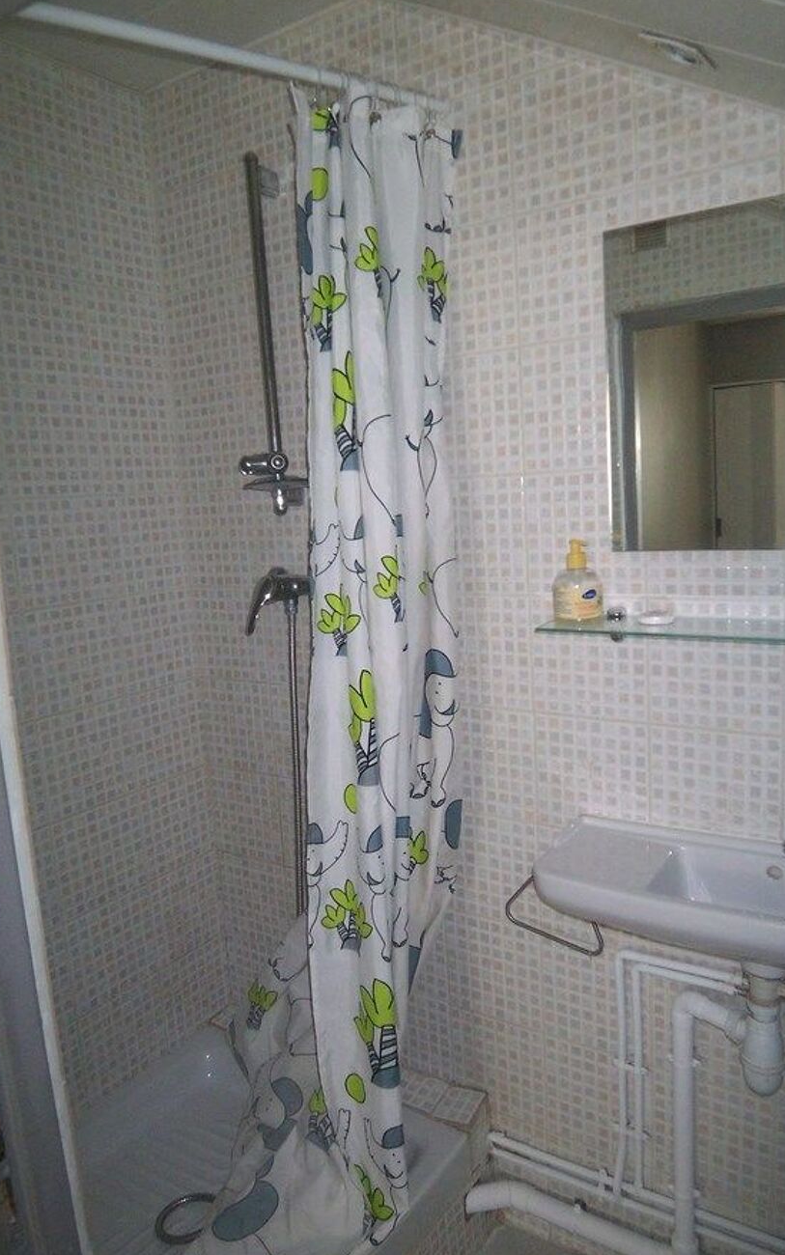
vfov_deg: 72.5
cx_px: 436
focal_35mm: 25
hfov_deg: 49.2
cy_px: 634
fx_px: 855
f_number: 2.8
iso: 200
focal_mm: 3.8
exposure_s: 1/30
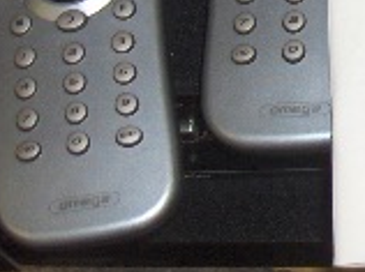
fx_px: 1663
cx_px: 642
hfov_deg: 11.6
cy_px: -90
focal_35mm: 158
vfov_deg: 9.2
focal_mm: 8
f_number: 2.8
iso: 100
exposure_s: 1/60
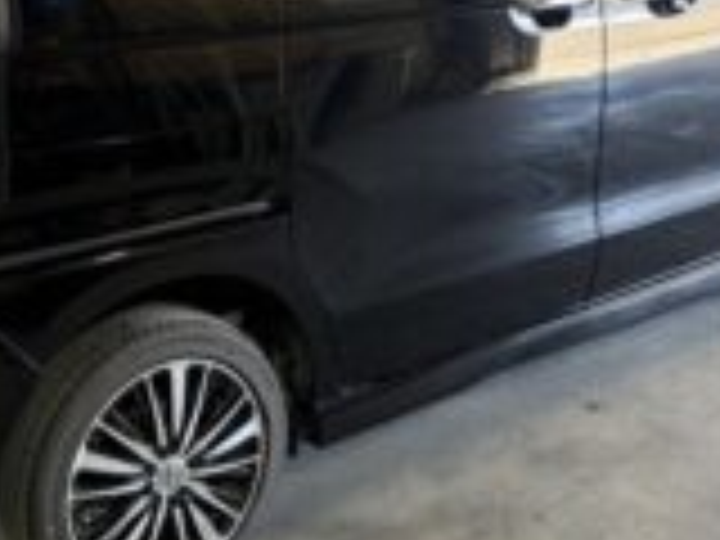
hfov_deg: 33.6
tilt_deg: -10.9
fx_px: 1186
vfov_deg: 25.0
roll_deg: +1.1
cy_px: 74
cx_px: 270
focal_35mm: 57
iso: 200
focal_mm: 5.96
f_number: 1.6
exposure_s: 1/60
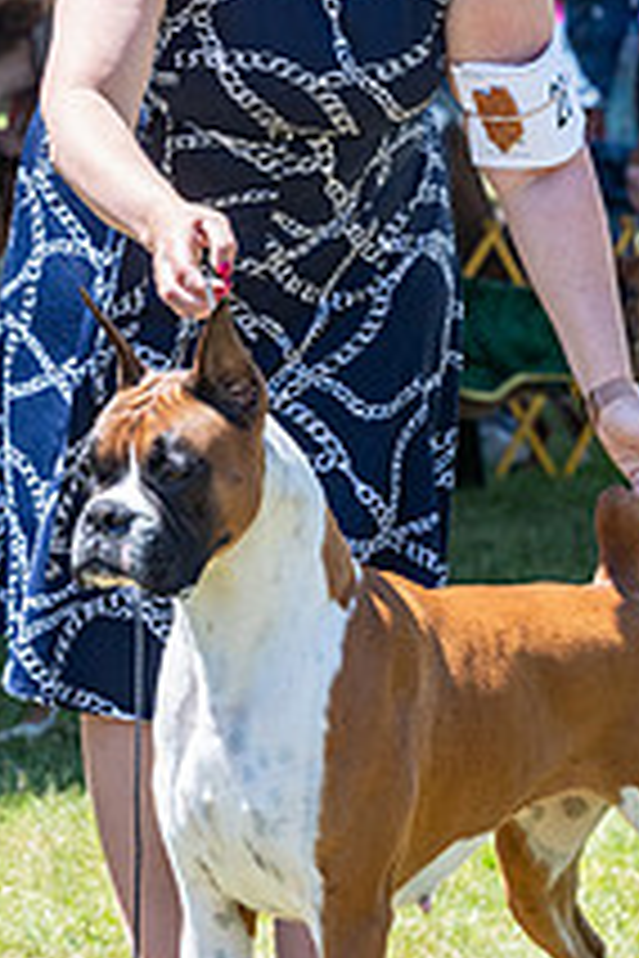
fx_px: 5617
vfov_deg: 9.7
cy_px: 369
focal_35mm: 211
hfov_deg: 6.5
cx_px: 342
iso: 1600
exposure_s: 1/1600
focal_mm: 100
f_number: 7.1
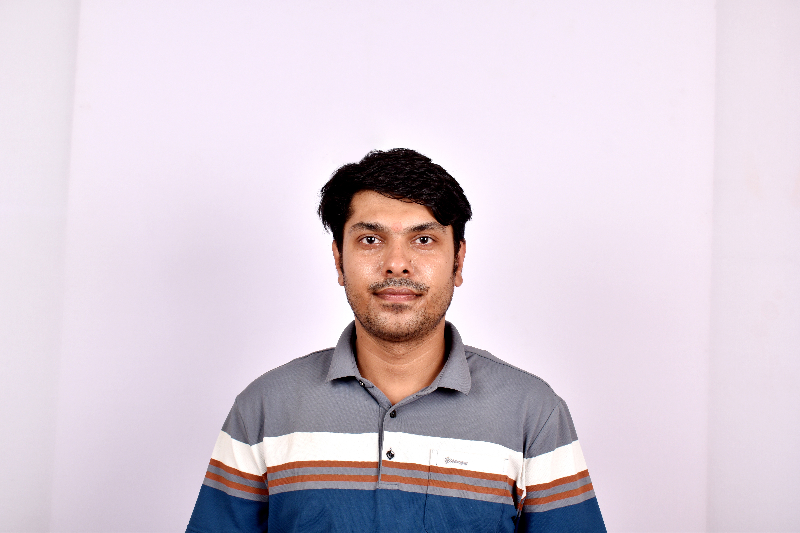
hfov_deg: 38.9
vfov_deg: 26.5
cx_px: 400
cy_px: 266
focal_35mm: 51
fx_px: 1133
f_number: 7.1
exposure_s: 1/160
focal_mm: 34
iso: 100
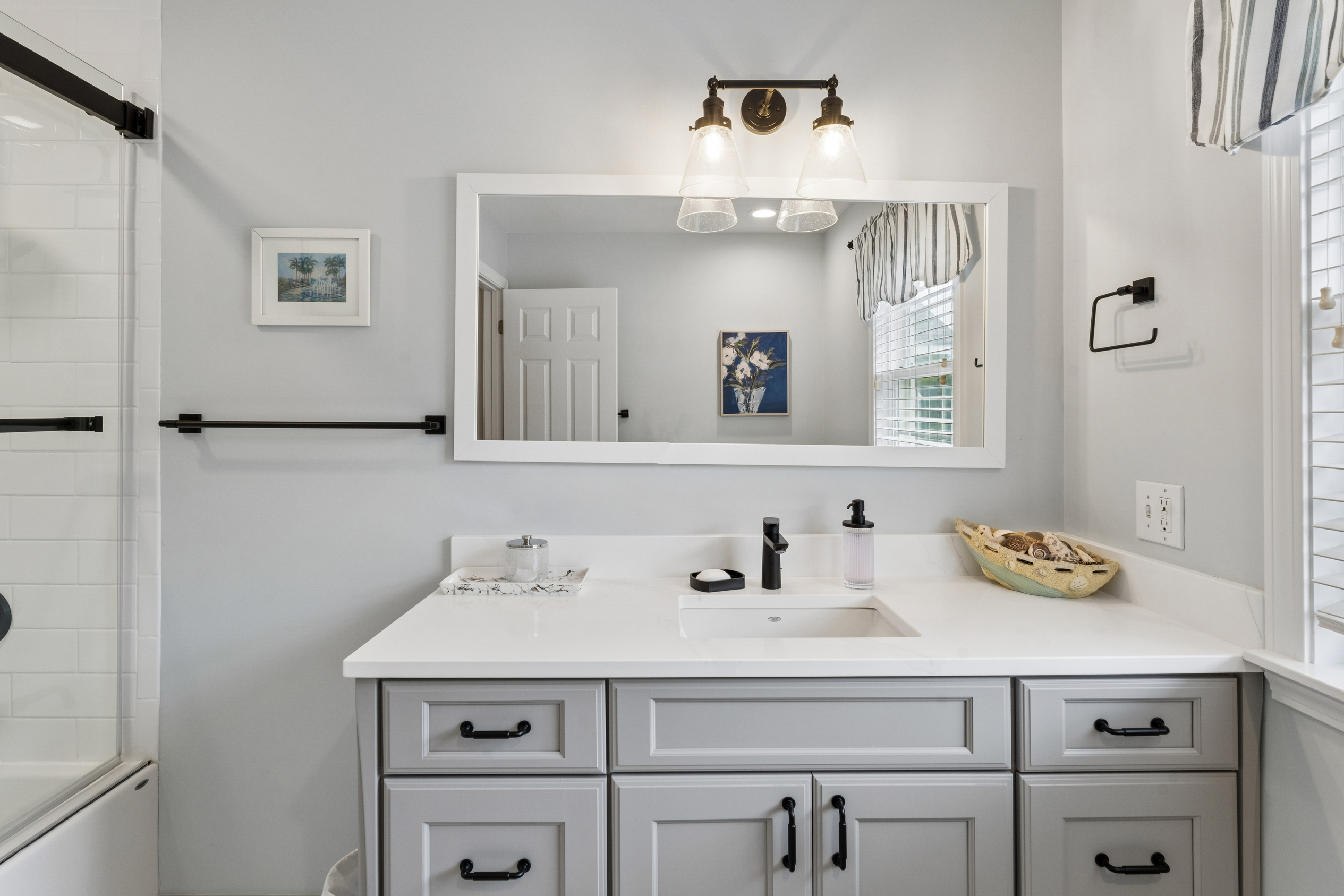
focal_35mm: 17
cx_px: 677
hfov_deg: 93.3
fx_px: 635
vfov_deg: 70.2
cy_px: 399
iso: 400
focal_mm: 14
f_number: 13
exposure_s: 1/15
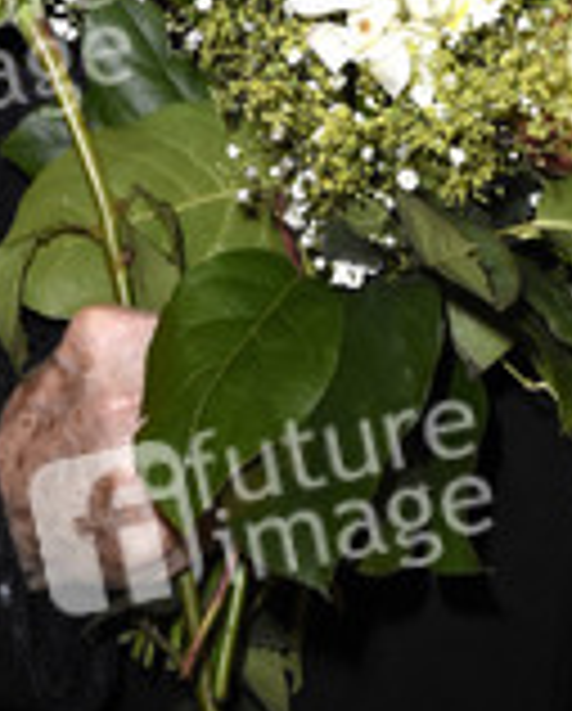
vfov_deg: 13.8
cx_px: 392
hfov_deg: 11.5
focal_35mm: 135
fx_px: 2849
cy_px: -166
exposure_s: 1/60
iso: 2500
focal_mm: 38
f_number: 6.3
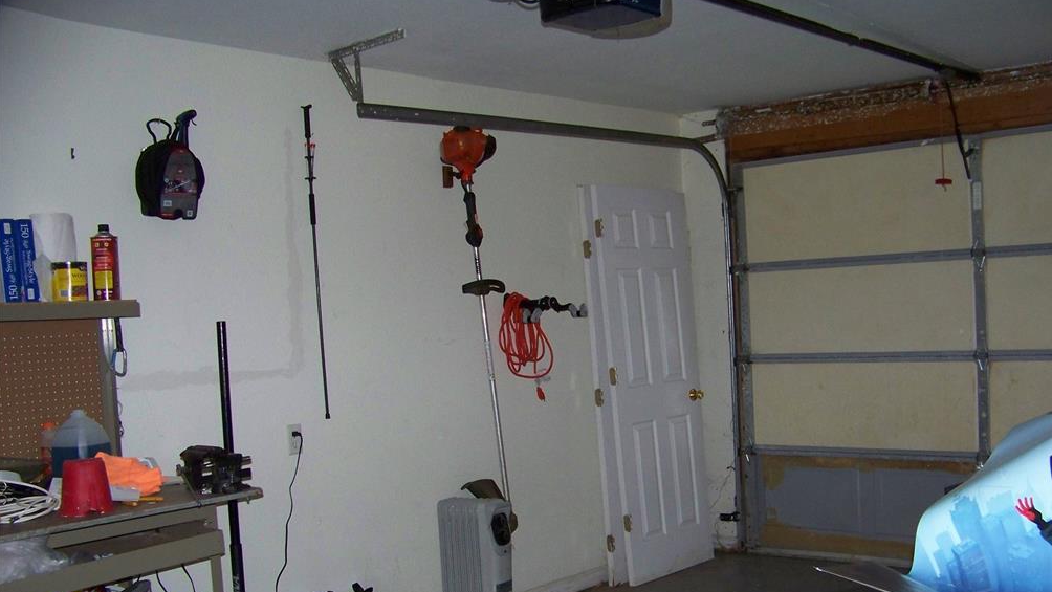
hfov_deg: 50.5
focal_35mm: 40
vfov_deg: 29.5
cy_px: 390
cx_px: 532
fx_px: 1116
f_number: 2.8
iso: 200
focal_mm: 5.85
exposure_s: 1/30
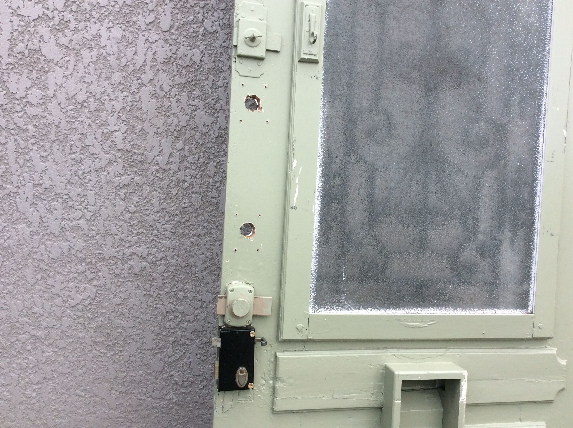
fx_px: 529
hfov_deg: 56.9
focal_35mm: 32
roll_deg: -4.0
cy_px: 214
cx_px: 286
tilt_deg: -18.2
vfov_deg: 44.1
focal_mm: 3.3
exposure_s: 1/353
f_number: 2.4
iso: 32
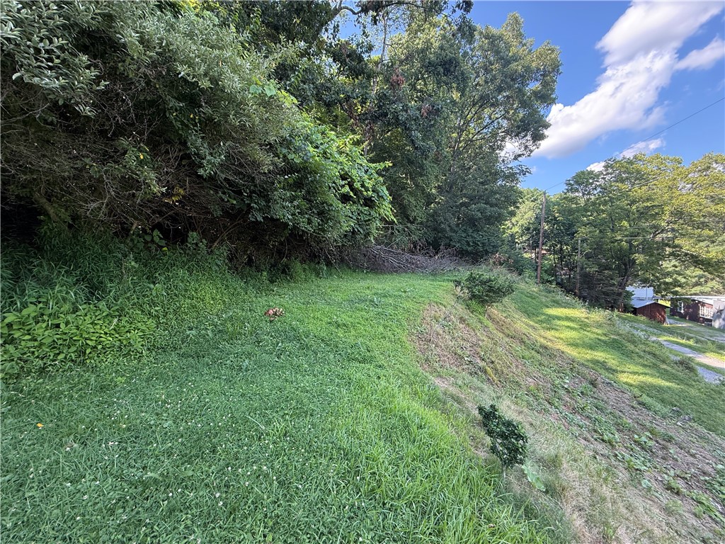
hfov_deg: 102.1
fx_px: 293
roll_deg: +1.4
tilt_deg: -2.9
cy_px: 272
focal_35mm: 14
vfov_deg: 85.7
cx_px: 362
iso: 50
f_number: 2.2
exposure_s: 1/154
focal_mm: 2.22
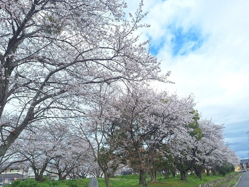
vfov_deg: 53.1
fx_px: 187
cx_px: 139
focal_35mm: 26
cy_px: 98
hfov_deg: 67.1
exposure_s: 1/1742
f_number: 1.8
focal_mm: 5.54
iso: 40
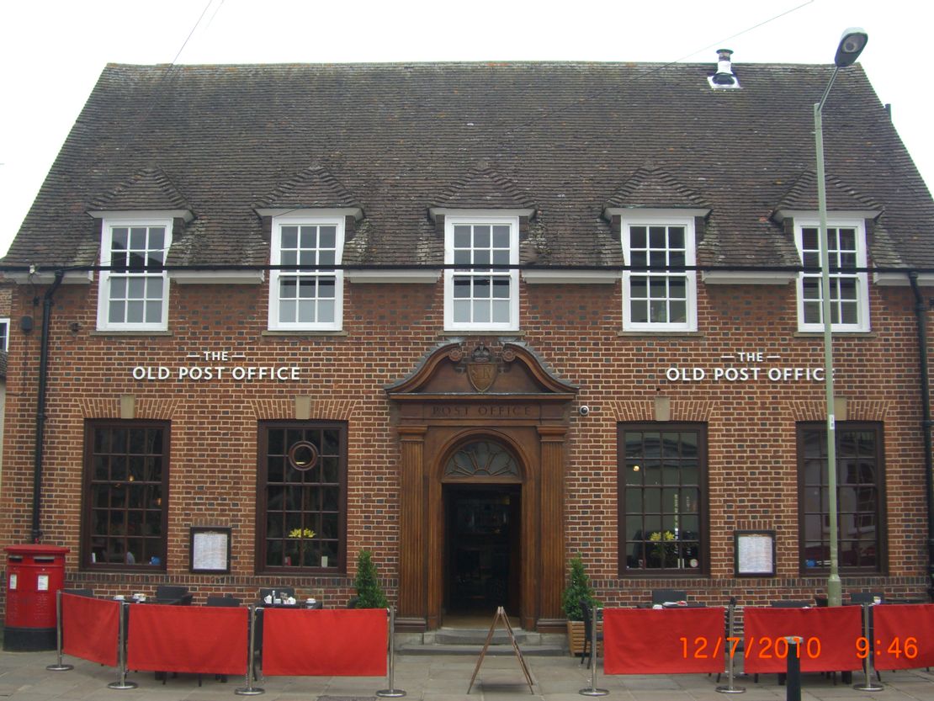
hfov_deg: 49.0
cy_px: 350
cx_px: 467
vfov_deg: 37.7
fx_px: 1026
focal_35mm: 38
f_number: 2.8
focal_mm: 7.9
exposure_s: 1/250
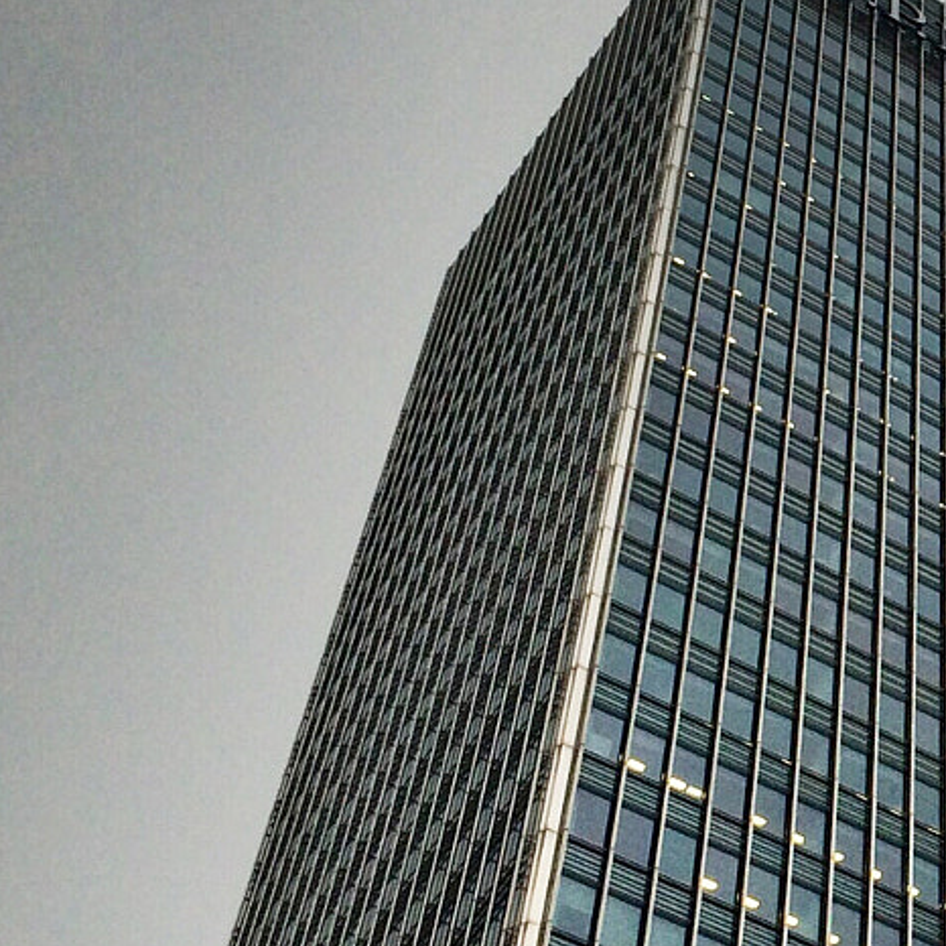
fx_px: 2721
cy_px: 420
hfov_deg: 17.6
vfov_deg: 19.7
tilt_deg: +57.6
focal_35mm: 88
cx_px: 1439
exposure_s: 1/373
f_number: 2.2
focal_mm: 4.15
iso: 32
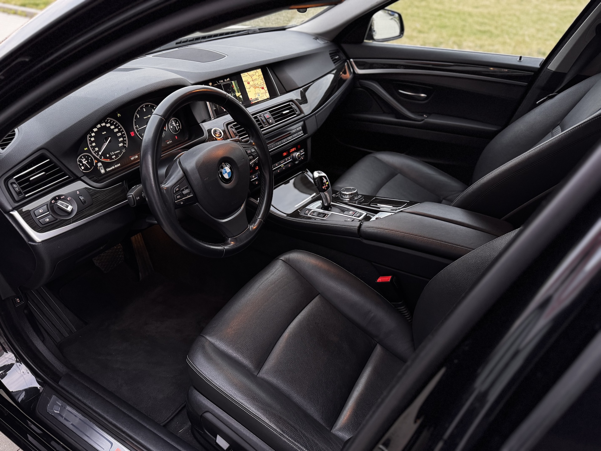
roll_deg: -1.9
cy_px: 226
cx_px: 300
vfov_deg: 56.8
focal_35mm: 24
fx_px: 417
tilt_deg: -34.9
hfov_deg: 71.6
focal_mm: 6.76
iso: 250
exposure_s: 1/60
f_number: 1.78
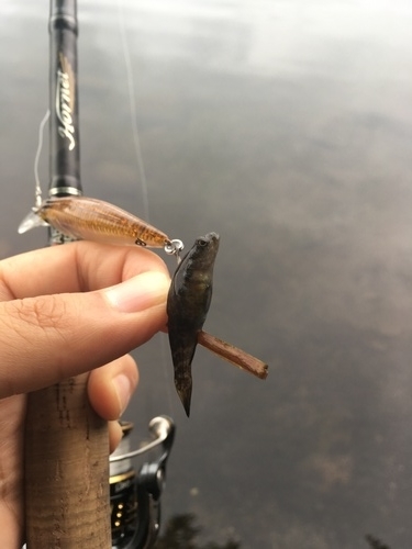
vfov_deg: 61.7
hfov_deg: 48.2
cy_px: 274
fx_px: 460
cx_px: 206
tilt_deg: -48.8
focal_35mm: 29
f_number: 2.2
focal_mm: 4.15
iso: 25
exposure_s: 1/60
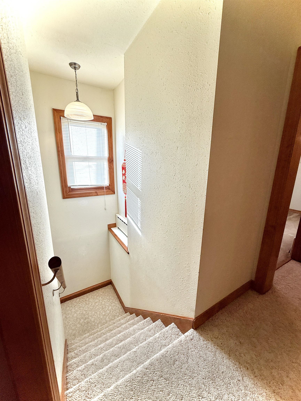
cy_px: 200
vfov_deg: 102.1
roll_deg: -1.4
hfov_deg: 85.7
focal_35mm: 14
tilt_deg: -10.6
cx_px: 150
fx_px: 162
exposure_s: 1/120
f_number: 2.2
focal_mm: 2.22
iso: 64
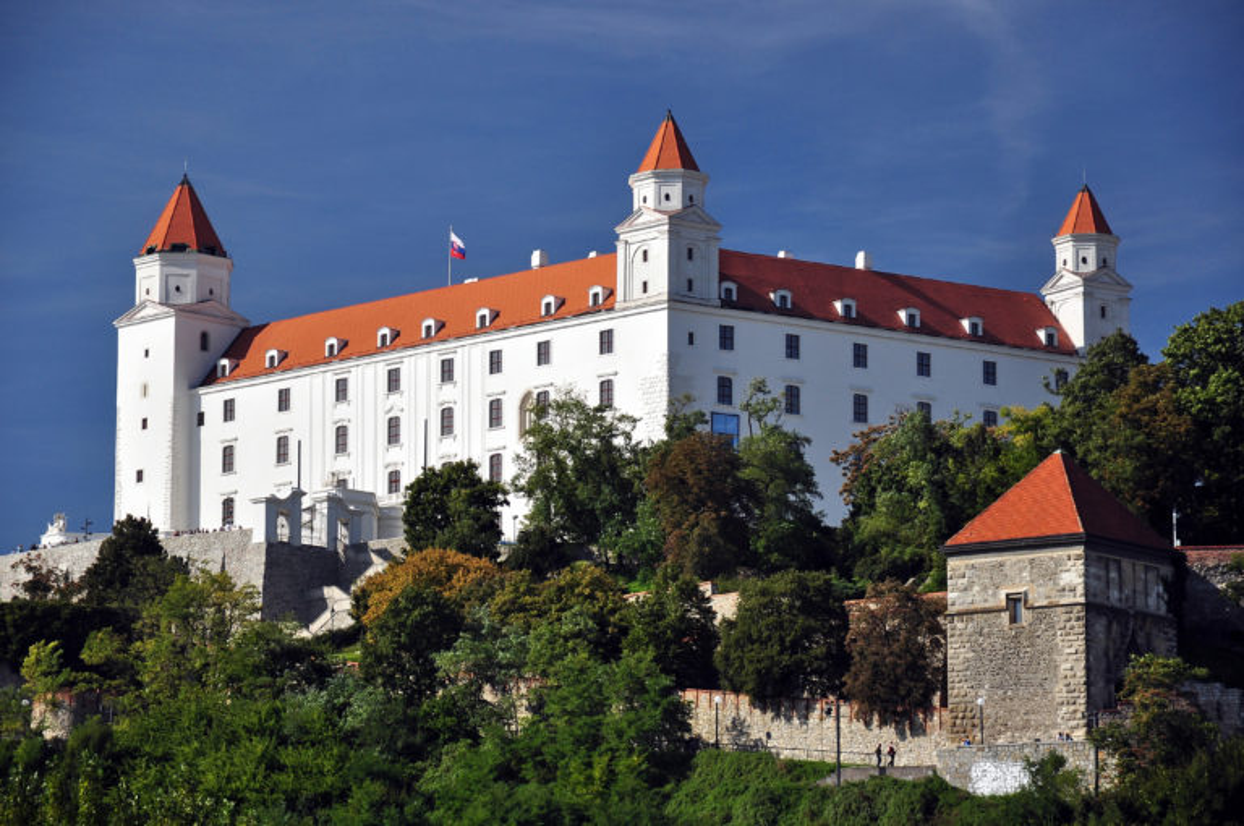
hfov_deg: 16.1
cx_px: 622
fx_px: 4400
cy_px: 413
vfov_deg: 10.7
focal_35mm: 128
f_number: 5.6
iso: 200
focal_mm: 85
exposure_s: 1/400
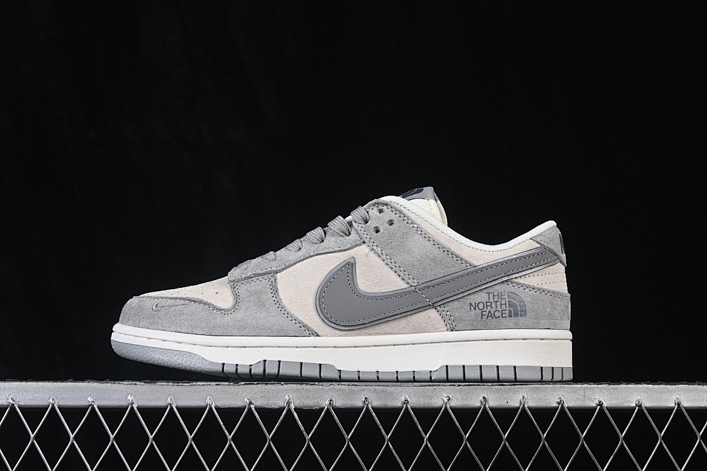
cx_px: 354
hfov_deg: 27.0
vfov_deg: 18.2
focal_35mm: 75
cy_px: 236
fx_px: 1473
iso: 160
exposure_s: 1/80
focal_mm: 50
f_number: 8
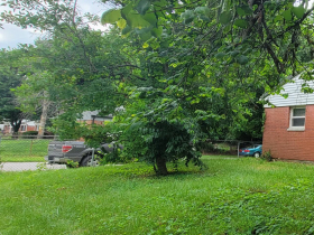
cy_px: 126
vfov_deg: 45.4
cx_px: 341
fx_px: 281
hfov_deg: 44.9
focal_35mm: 31
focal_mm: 2.2
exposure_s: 1/346
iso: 50
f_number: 2.2
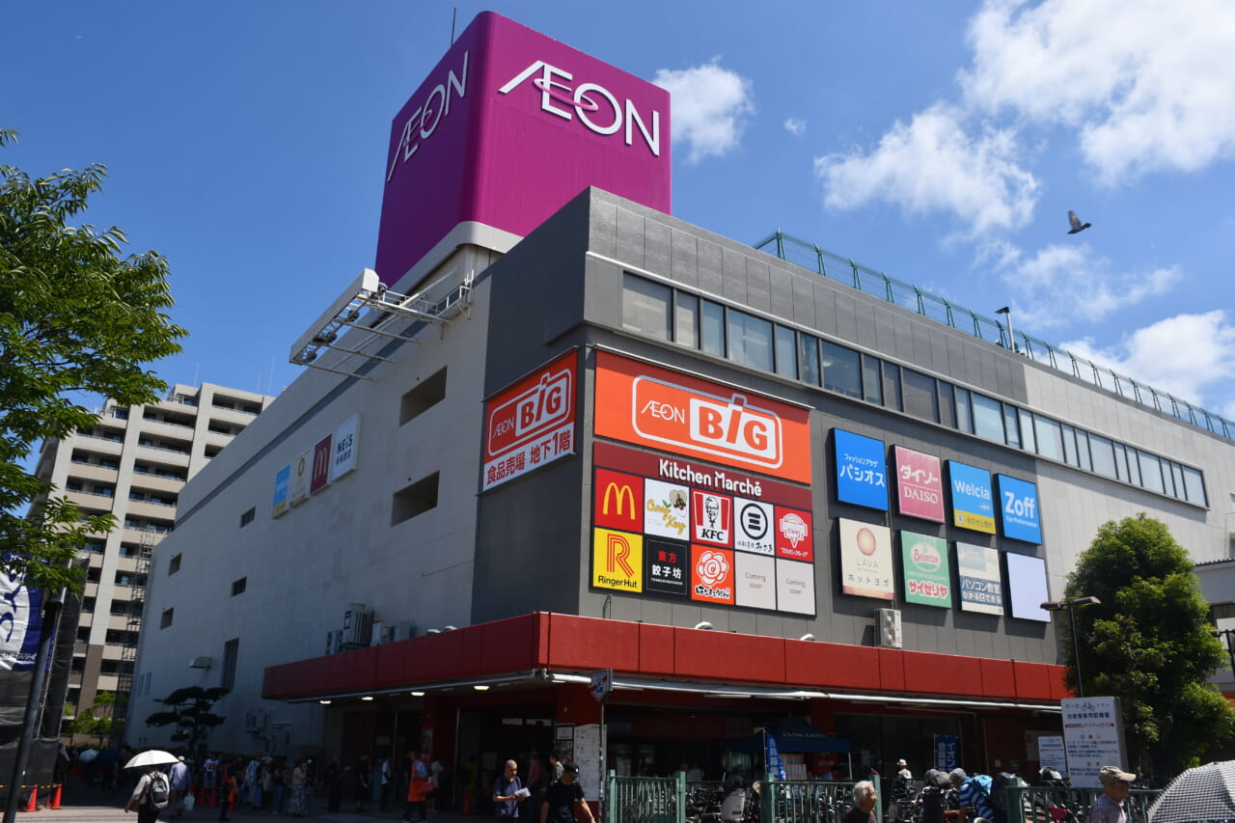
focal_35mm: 27
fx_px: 926
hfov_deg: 67.4
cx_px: 618
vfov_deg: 47.9
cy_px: 412
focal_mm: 18
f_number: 9.5
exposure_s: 1/350
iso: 100
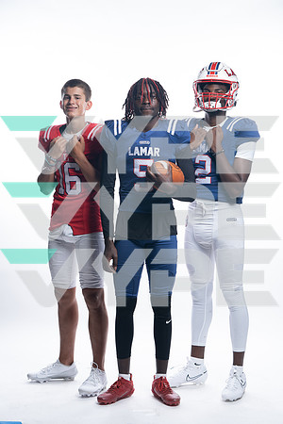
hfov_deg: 18.4
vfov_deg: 27.3
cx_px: 142
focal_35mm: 74
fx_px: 873
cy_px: 212
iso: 200
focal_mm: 74
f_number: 5.6
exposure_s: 1/250
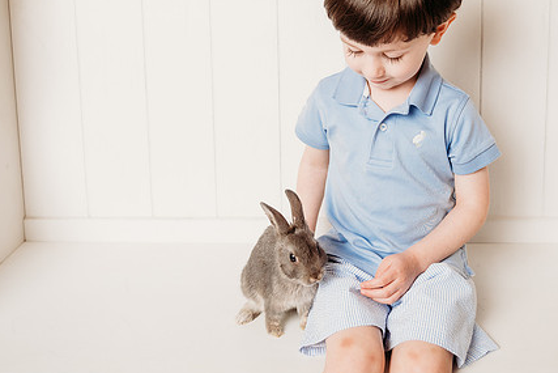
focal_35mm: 45
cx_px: 356
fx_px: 698
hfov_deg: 43.2
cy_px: 119
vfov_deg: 29.6
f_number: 4
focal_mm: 31
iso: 100
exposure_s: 1/200
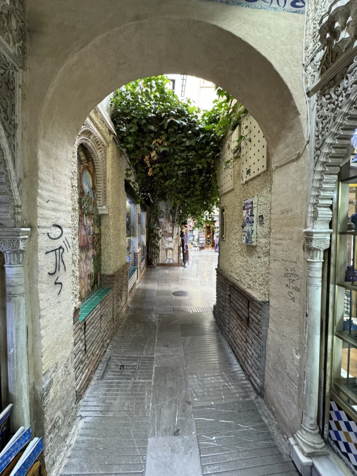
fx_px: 193
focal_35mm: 14
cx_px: 178
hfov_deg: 85.7
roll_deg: +0.4
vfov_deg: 102.1
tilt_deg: -2.1
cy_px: 238
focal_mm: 2.22
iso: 250
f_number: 2.2
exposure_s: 1/100
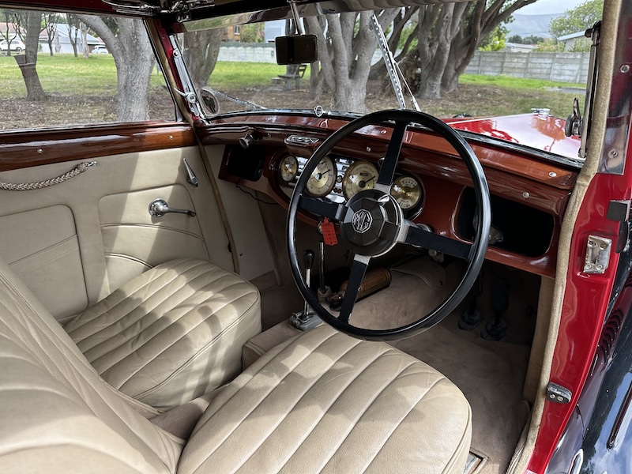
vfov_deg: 56.8
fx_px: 438
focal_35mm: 24
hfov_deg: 71.6
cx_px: 316
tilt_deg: -20.7
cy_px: 237
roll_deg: -1.9
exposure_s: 1/398
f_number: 1.78
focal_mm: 6.86
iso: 80
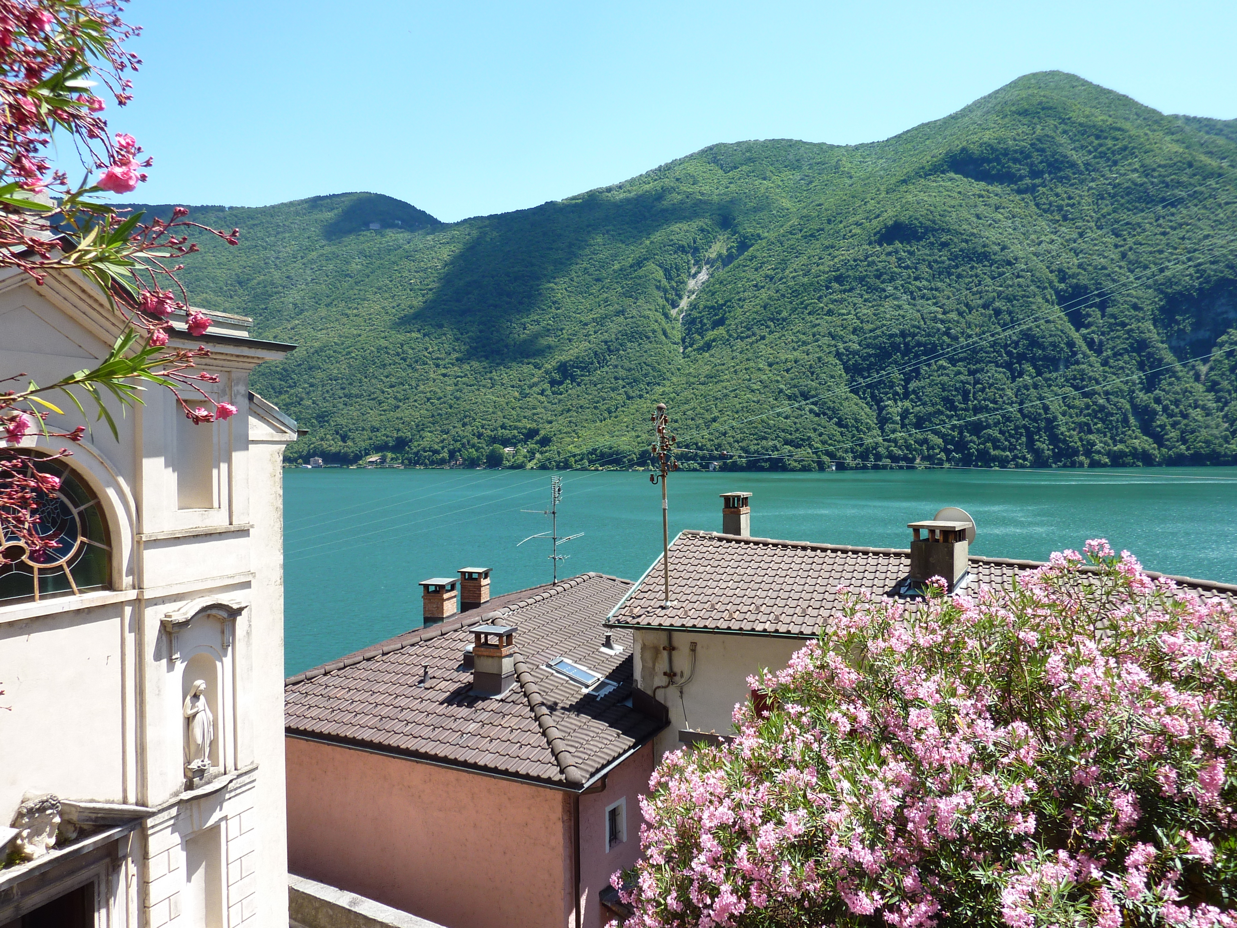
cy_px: 464
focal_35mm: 25
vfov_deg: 54.9
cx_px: 618
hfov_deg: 69.4
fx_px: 893
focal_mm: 4.1
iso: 80
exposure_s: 1/250
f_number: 4
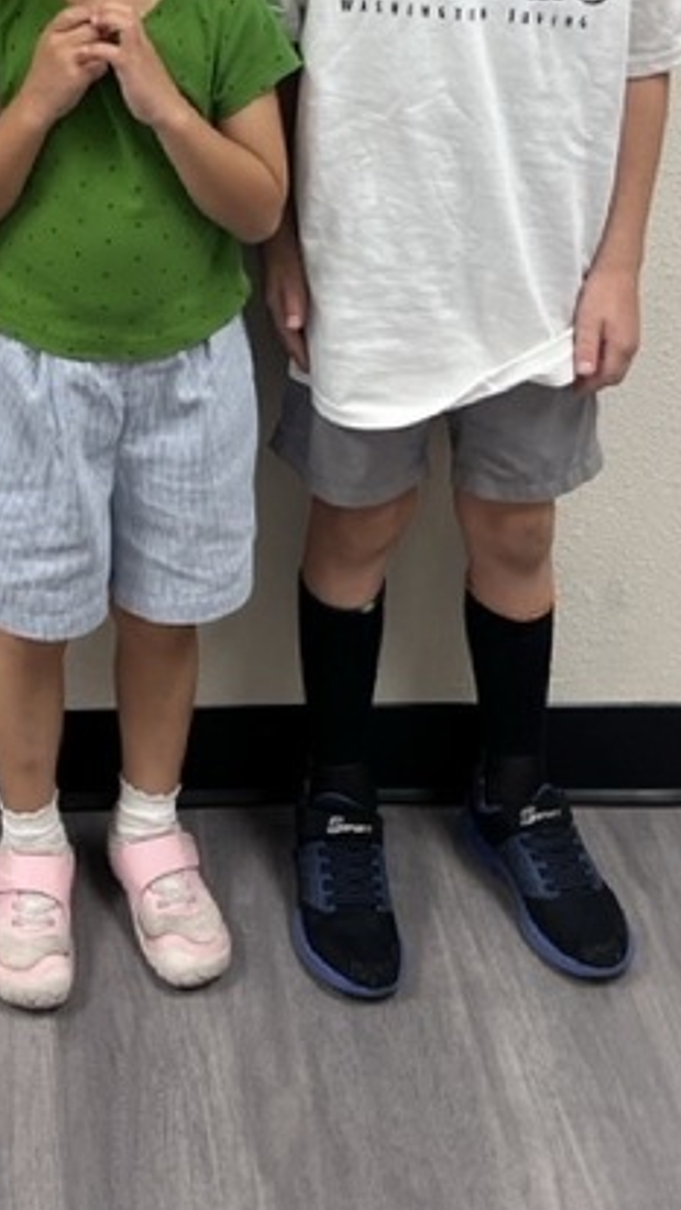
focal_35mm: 70
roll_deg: +0.4
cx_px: 12
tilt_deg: -12.0
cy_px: -222
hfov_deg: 16.9
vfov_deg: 26.9
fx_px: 2246
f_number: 1.5
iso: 64
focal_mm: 5.7
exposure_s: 1/60
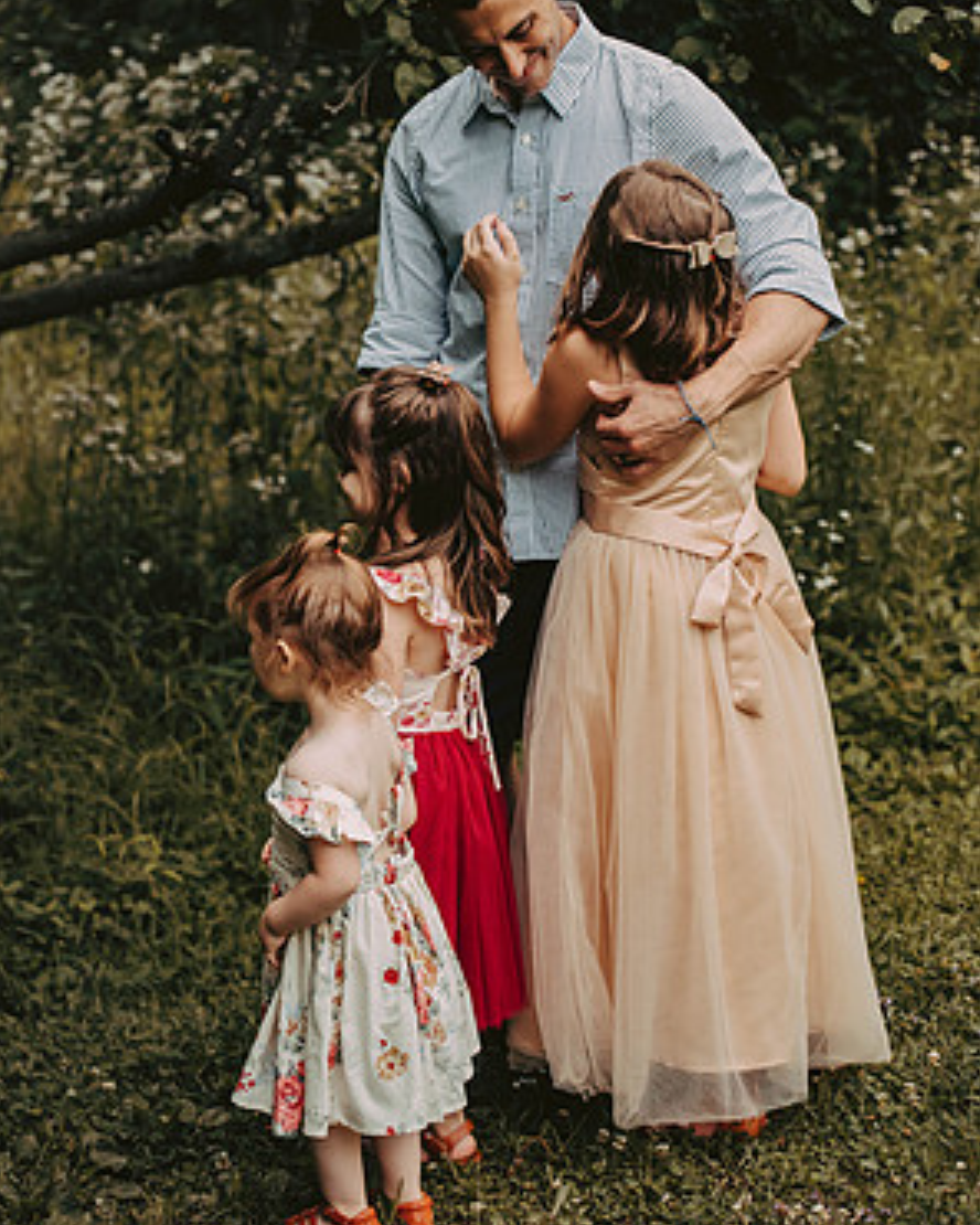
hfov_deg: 19.2
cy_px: 503
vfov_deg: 23.8
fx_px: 2900
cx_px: 487
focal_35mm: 80
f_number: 2.8
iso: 640
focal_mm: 70
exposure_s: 1/2000
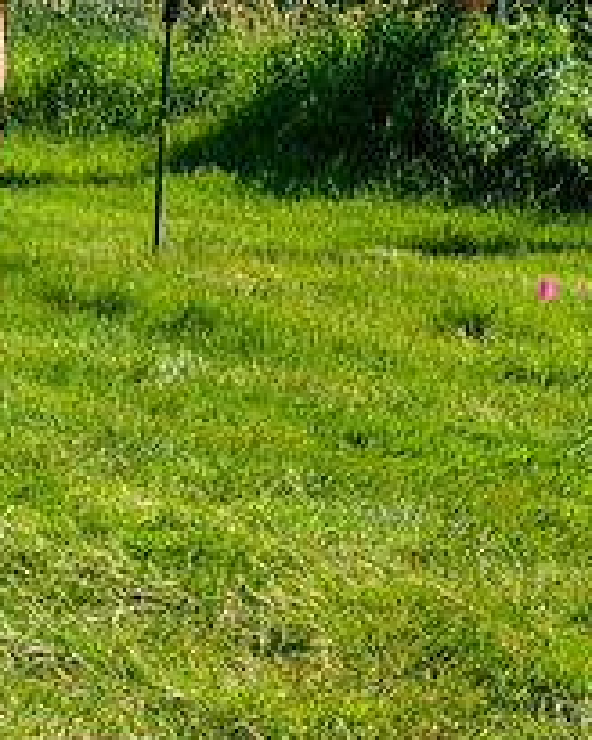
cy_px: 188
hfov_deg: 14.6
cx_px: 96
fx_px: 2300
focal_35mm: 105
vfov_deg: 18.2
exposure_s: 1/400
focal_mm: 34
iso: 200
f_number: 8
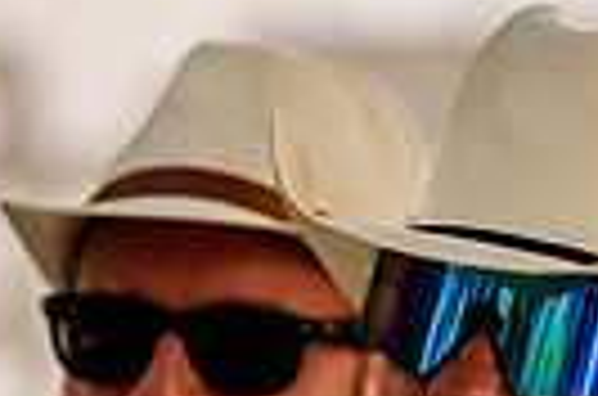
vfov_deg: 1.6
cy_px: 432
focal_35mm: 847
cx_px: 522
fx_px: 14036
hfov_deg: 2.4
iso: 200
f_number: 2.8
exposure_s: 1/1250
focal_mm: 165
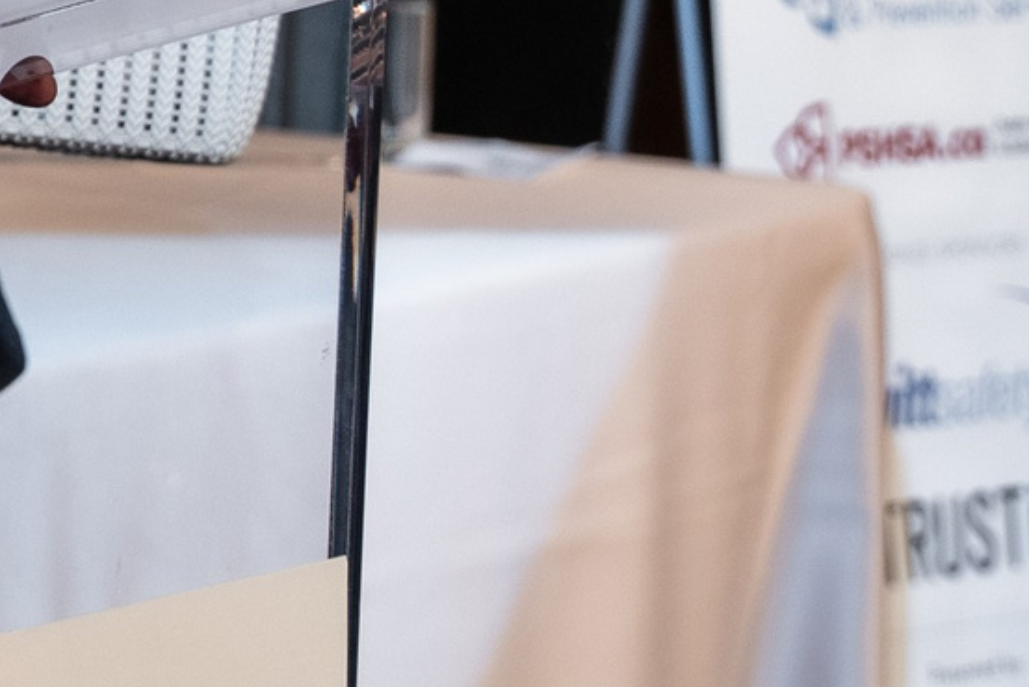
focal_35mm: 218
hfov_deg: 9.0
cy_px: -329
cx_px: -934
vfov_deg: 6.2
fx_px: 6234
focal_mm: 38.7
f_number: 4
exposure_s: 1/160
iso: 1000
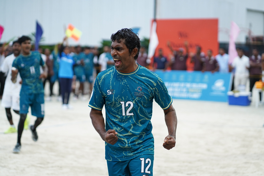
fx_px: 623
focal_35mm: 85
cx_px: 132
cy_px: 88
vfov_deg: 16.1
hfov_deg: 23.9
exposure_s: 1/2500
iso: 1250
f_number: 2.2
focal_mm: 85
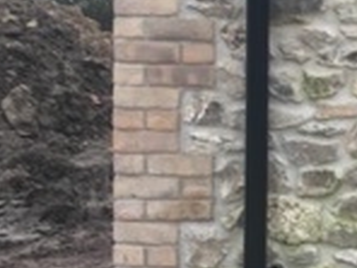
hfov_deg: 13.3
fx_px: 1289
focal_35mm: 125
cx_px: 748
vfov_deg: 11.8
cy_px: 82
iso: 25
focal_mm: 4.15
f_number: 2.2
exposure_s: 1/104
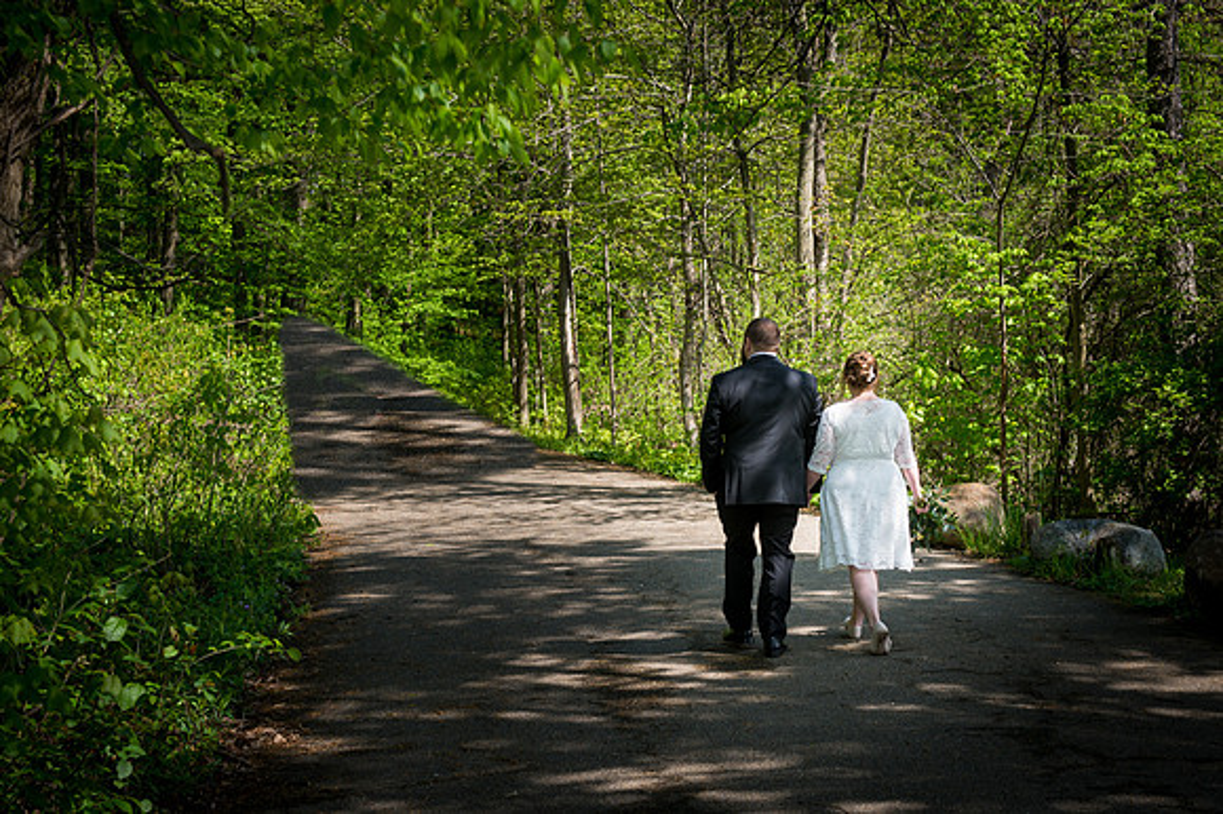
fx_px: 2195
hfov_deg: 31.1
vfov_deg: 21.0
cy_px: 506
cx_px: 594
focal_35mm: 65
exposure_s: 1/125
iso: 100
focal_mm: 52
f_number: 4.8
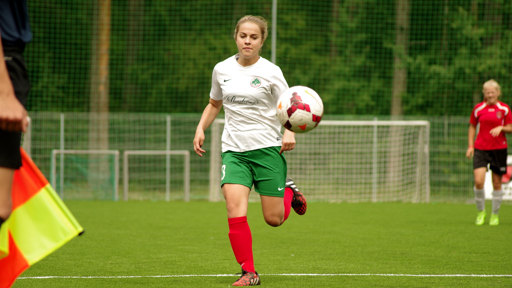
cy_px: 151
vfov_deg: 5.1
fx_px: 3204
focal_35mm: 236
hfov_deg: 9.1
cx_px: 256
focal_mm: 150
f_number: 4.5
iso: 200
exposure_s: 1/500
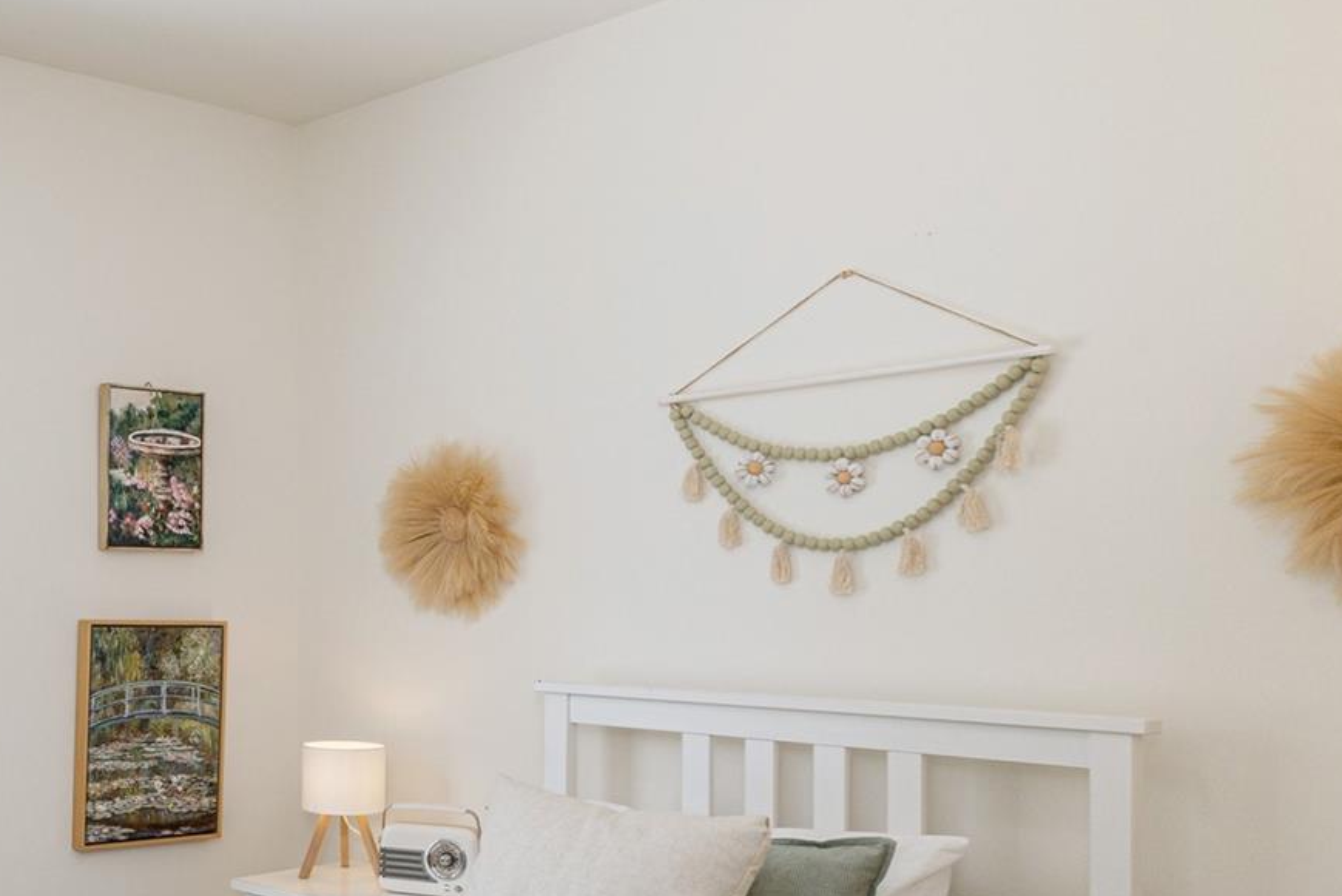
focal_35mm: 40
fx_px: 1492
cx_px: 76
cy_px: 623
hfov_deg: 43.2
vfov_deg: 33.0
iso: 320
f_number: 11
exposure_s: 1/100
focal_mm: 17
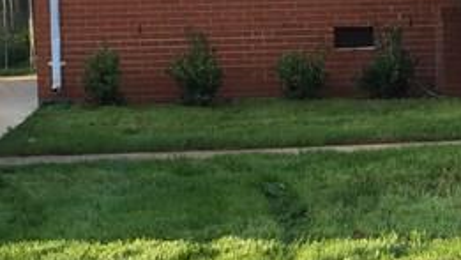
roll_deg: +0.7
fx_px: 1516
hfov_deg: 17.2
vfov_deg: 9.8
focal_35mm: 124
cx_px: 325
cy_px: 126
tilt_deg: -1.1
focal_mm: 4.15
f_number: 2.2
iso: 32
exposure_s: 1/202
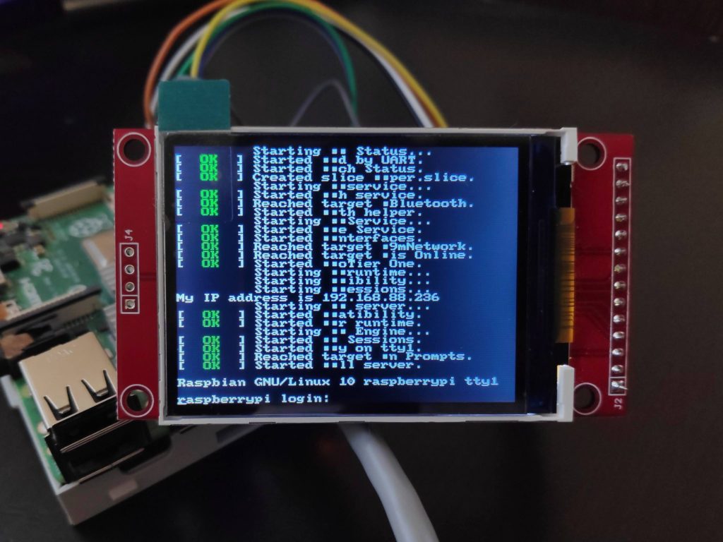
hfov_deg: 81.7
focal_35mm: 20
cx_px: 362
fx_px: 418
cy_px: 271
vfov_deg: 66.0
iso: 379
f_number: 1.9
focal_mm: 3.94
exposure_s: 1/33
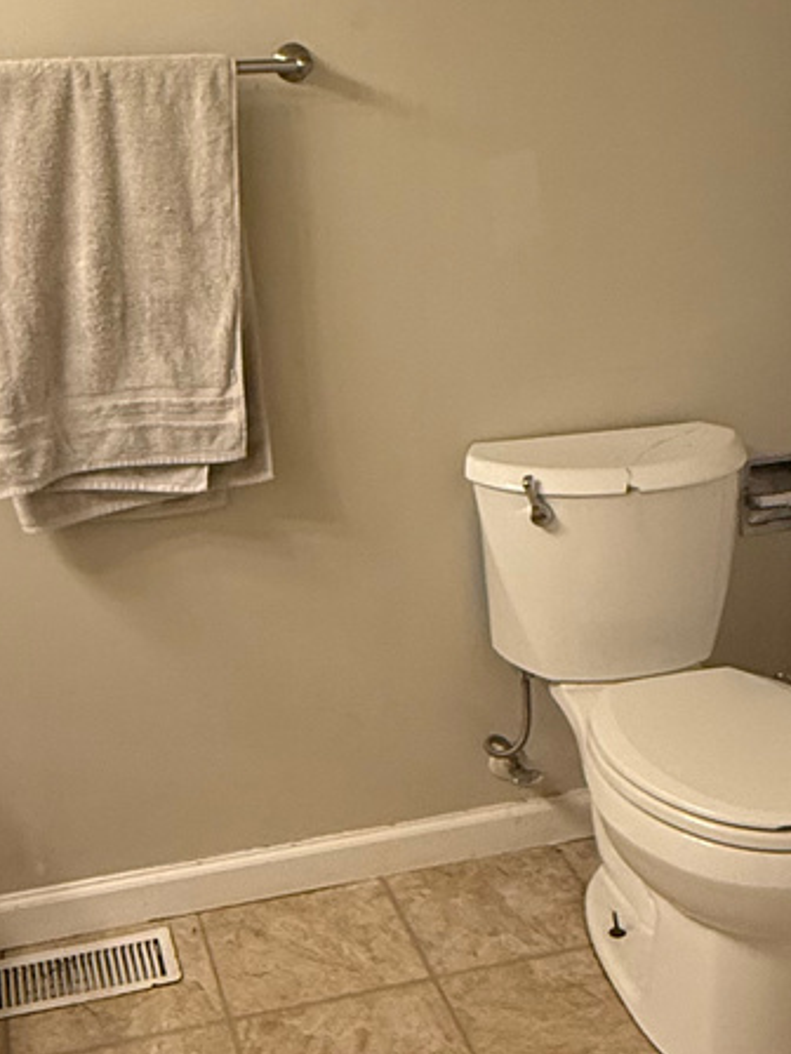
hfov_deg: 30.2
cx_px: 339
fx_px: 1462
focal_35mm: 48
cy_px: 301
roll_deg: +1.0
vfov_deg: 38.9
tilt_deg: -9.1
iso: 250
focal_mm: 2.22
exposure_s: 1/120
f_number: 2.2
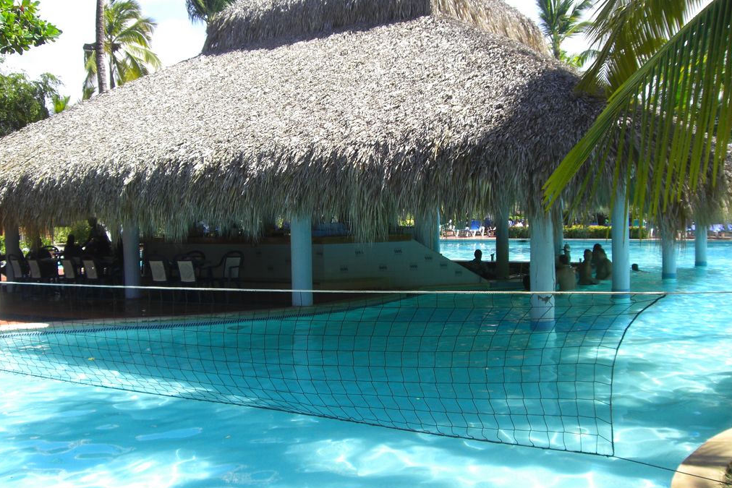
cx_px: 366
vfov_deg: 33.4
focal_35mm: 40
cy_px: 242
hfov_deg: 48.5
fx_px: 813
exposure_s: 1/500
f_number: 2.7
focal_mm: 6.2
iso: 64
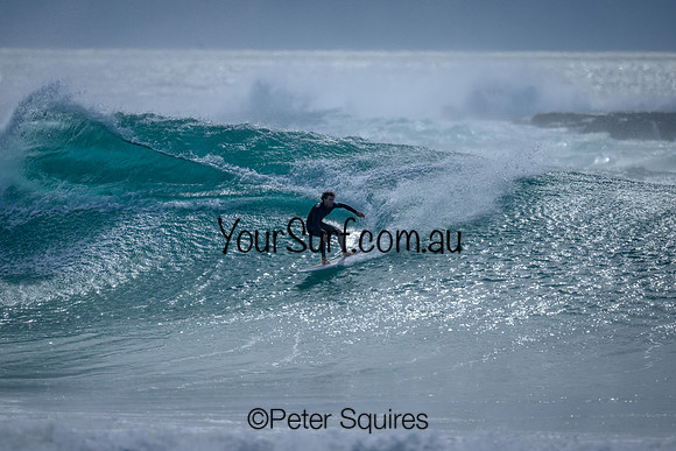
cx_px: 338
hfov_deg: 2.6
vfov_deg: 1.7
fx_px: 15025
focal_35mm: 800
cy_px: 226
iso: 220
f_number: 6.3
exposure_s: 1/3200
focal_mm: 800
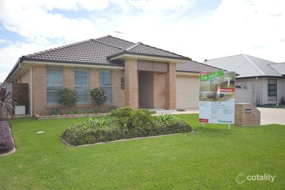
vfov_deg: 43.6
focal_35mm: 30
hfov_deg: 61.9
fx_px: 237
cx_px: 142
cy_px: 95
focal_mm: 20
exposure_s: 1/200
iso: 100
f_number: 5.6
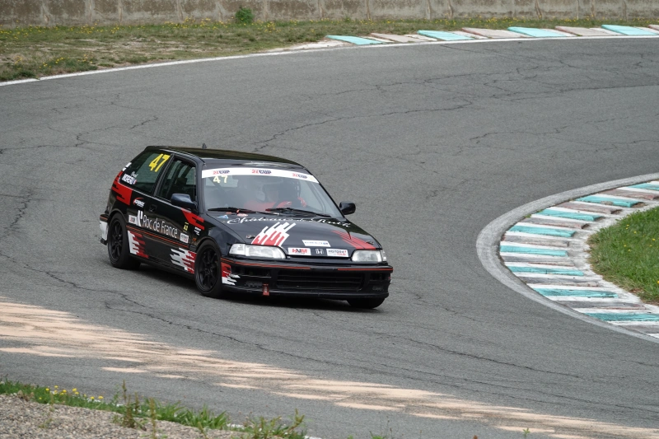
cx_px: 330
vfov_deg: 6.6
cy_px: 220
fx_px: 3788
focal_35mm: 207
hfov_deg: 9.9
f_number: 4
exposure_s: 1/800
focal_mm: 75.77
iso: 125
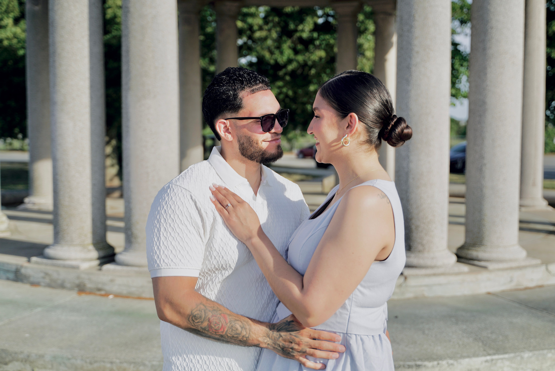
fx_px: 648
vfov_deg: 31.9
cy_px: 186
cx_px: 278
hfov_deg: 46.4
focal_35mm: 42
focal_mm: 42
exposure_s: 1/1600
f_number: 2.8
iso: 100
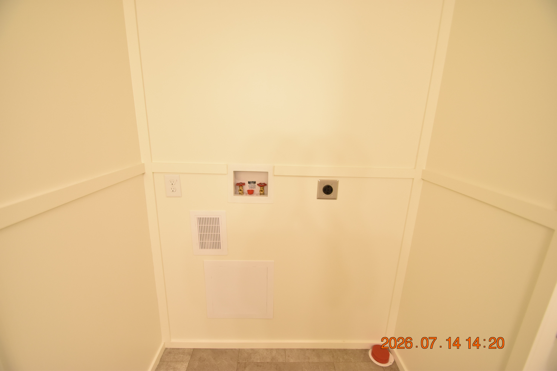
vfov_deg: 77.3
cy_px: 186
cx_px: 278
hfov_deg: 100.4
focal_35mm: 15
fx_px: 232
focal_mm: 10
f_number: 3.5
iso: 800
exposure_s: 1/60
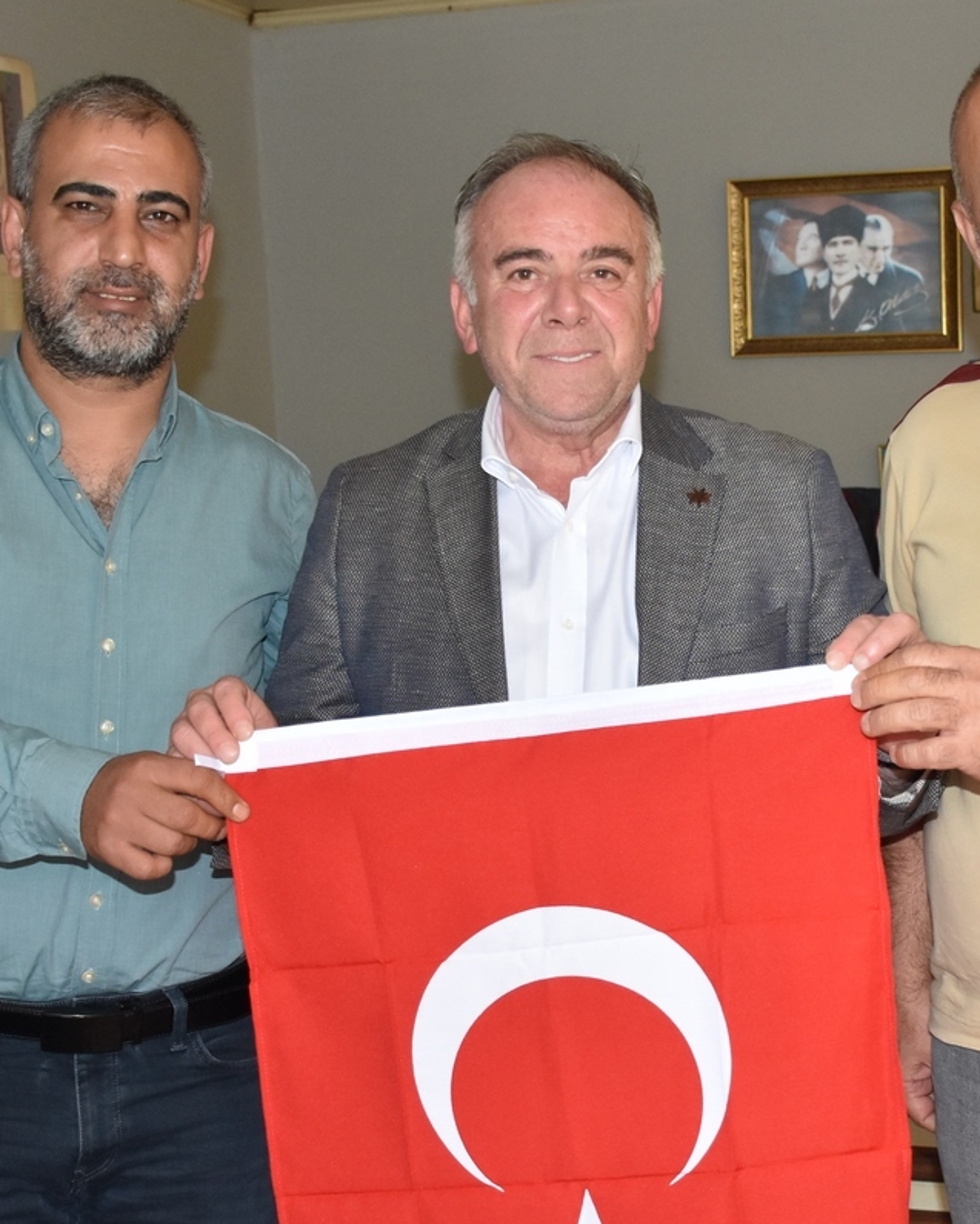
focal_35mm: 63
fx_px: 2284
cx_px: 698
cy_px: 735
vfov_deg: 29.9
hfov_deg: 24.0
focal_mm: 22
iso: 1000
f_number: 3.5
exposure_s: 1/60
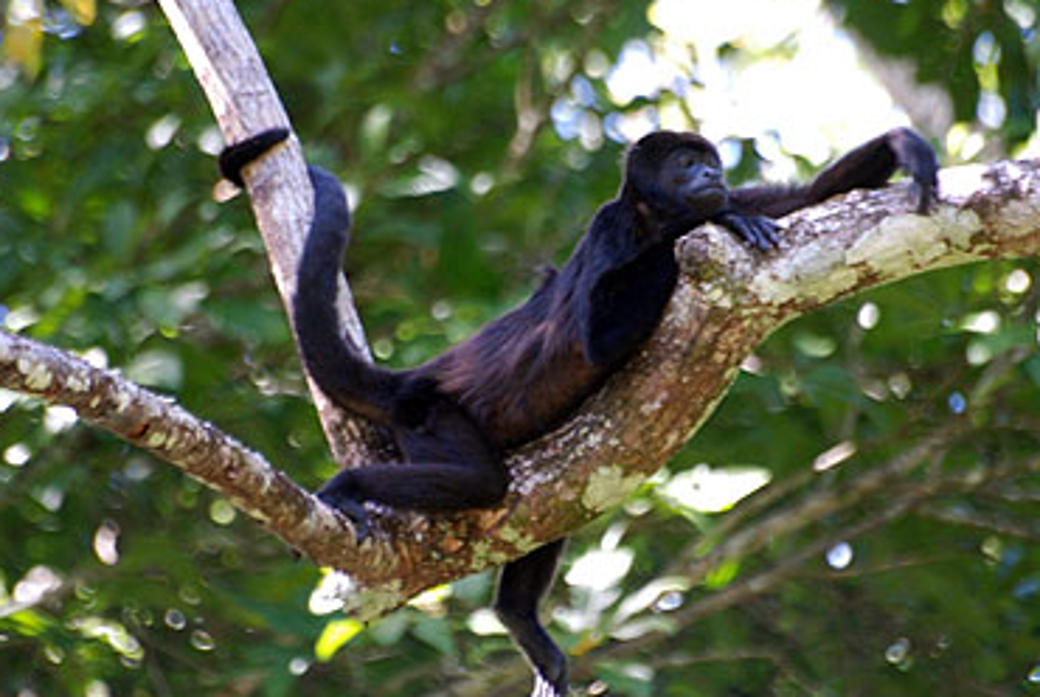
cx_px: 551
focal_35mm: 547
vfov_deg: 2.5
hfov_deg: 3.8
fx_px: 15827
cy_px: 381
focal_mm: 300
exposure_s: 1/50
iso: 400
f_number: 5.6
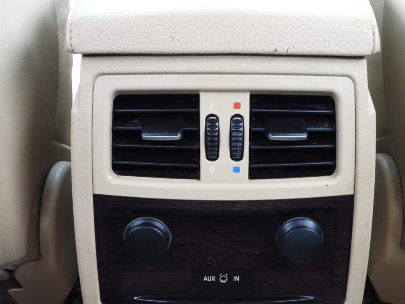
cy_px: 178
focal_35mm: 44
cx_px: 232
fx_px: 515
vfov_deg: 32.8
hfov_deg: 42.8
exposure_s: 1/30
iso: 400
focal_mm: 5.8
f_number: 3.2
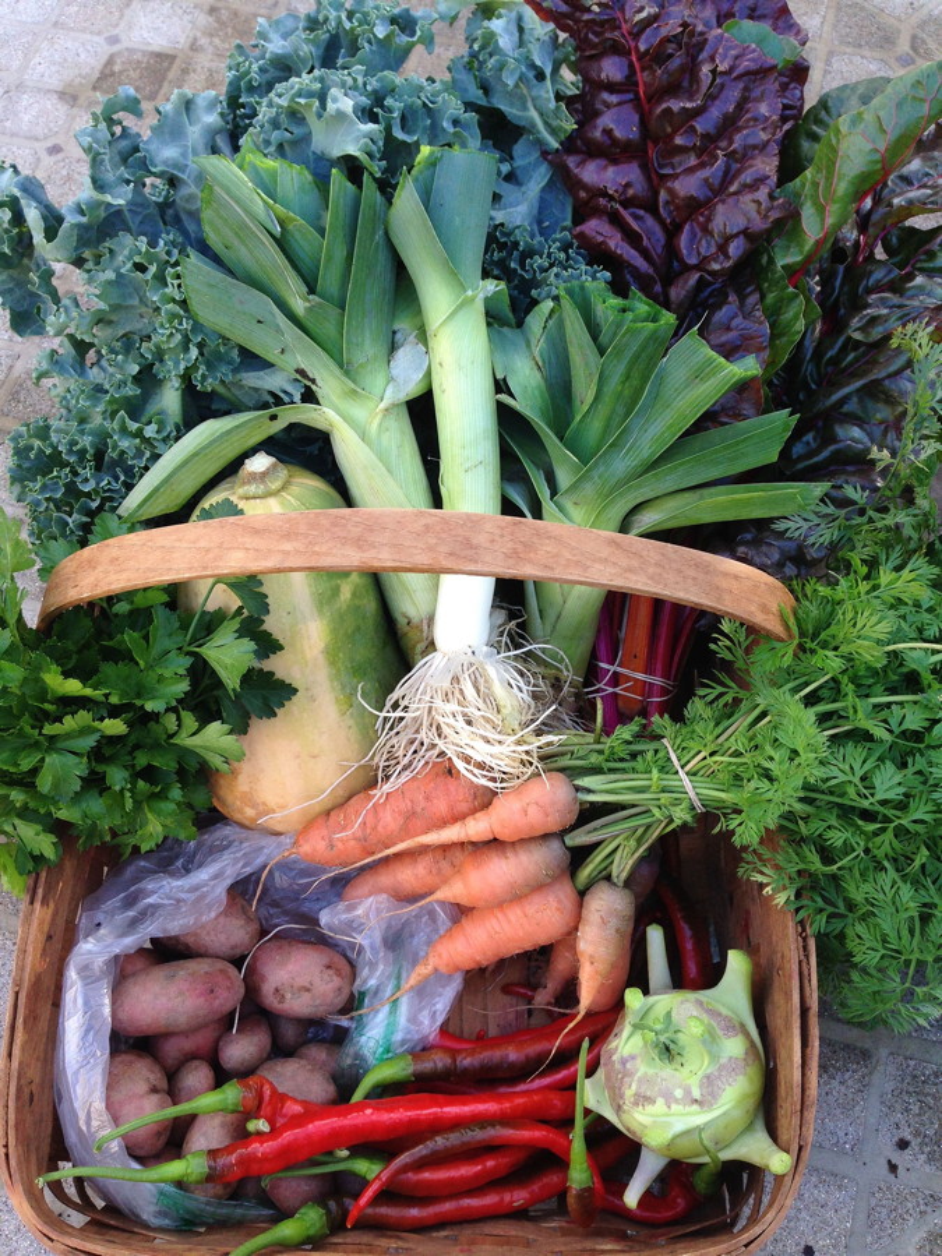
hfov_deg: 42.9
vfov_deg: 55.4
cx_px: 471
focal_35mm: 33
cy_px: 628
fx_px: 1197
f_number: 2.4
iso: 80
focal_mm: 4.12
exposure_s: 1/120
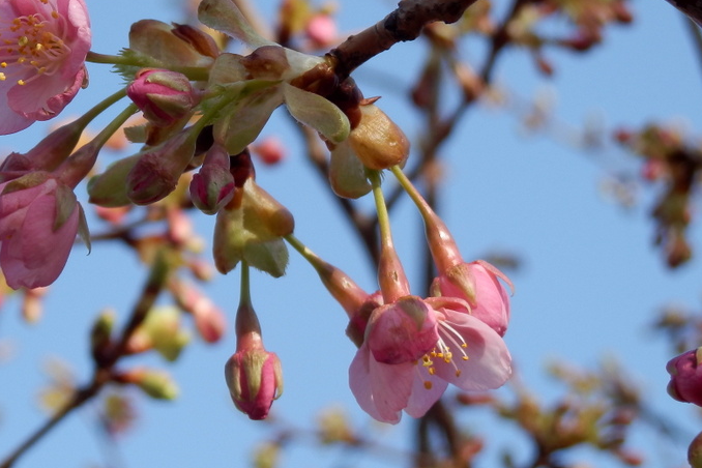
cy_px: 135
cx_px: 203
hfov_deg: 11.5
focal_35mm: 178
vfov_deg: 7.7
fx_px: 3471
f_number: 5.2
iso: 80
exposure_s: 1/200
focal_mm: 20.9
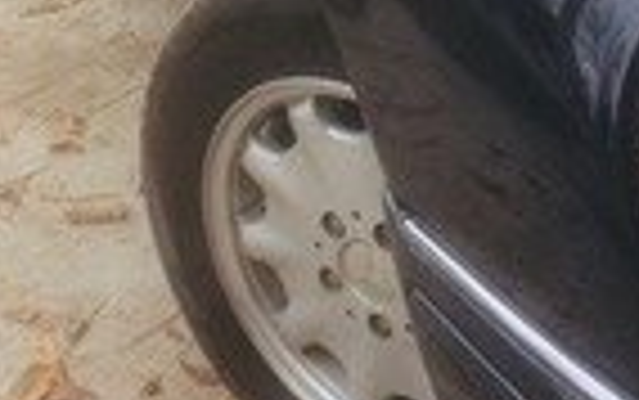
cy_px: -292
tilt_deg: -25.6
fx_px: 1865
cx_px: 423
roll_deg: +1.5
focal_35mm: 107
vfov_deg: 11.5
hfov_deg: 19.4
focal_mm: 4.15
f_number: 2.2
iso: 32
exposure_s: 1/170
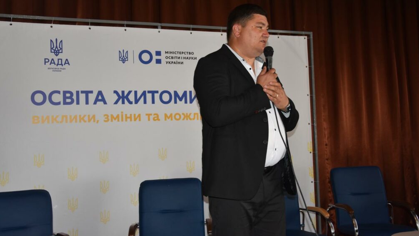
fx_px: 500
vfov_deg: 26.5
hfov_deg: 45.5
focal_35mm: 45
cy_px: 96
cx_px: 213
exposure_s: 1/125
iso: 800
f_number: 4
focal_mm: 28
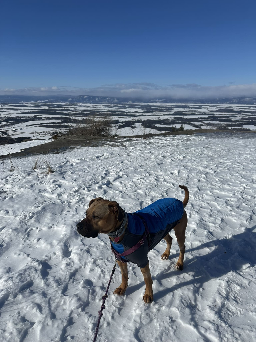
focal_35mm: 24
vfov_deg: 71.6
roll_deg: -1.6
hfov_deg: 56.8
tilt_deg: -18.1
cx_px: 128
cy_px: 171
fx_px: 237
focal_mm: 6.86
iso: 80
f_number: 1.78
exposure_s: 1/15625
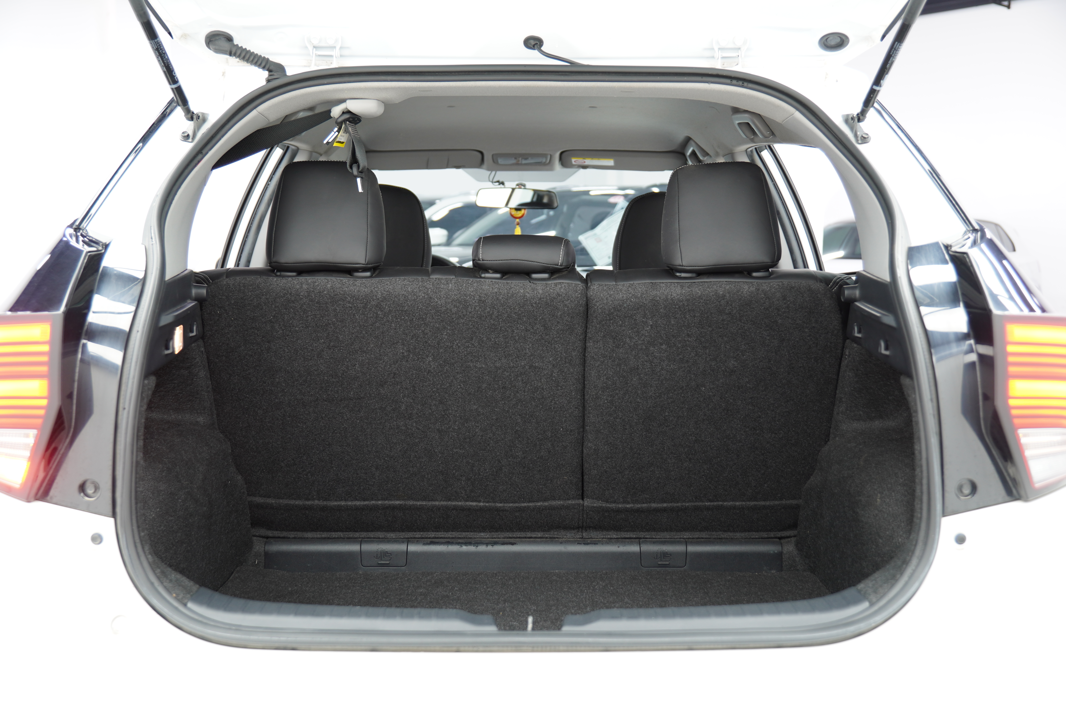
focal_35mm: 38
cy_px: 356
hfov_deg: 51.3
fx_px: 1110
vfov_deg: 35.5
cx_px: 533
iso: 160
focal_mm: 25
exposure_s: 1/20
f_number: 2.8
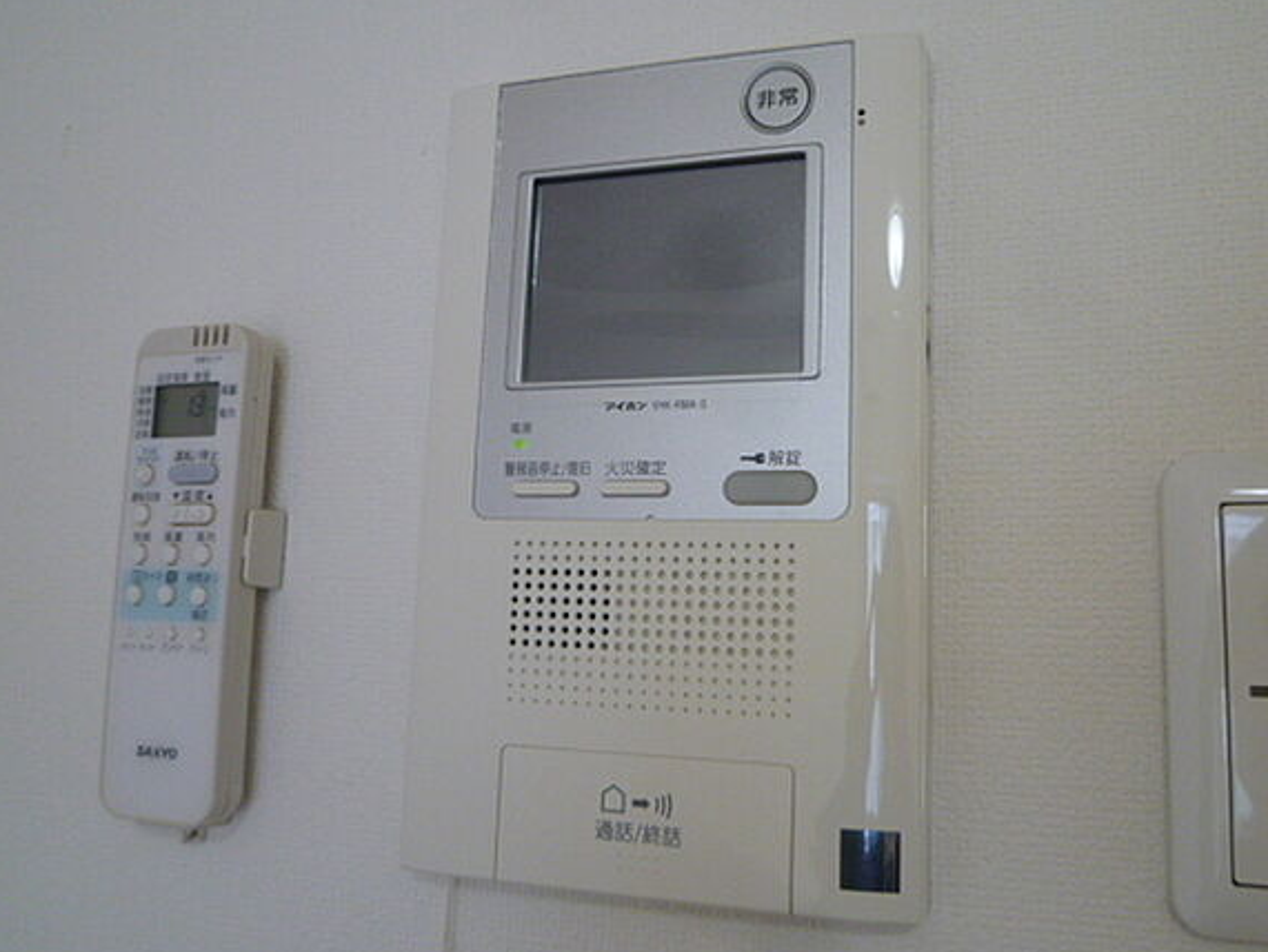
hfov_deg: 63.3
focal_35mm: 28
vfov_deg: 49.8
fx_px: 1026
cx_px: 702
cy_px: 470
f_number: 2.8
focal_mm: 4.5
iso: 200
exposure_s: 1/30
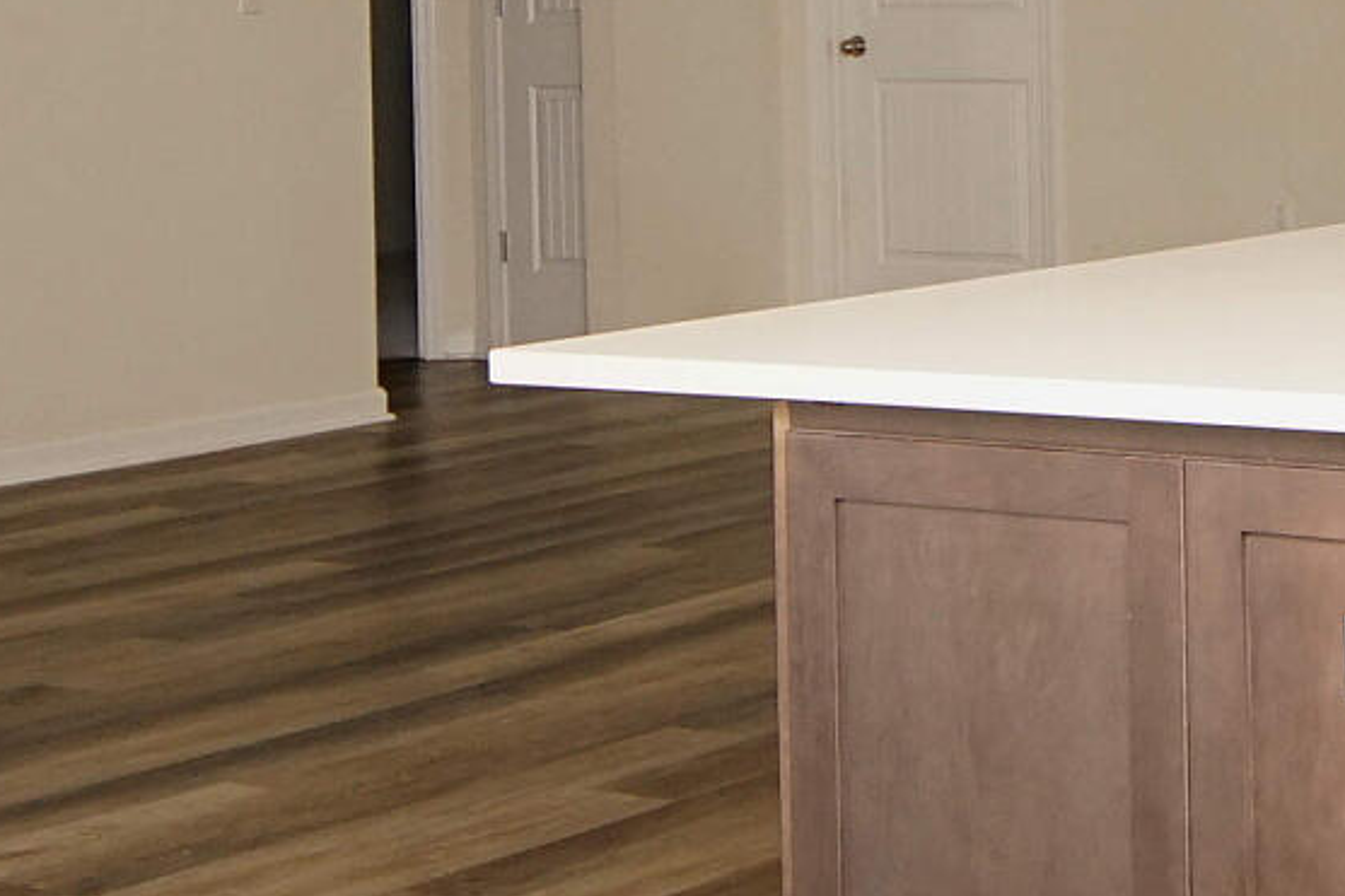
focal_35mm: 97
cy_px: -11
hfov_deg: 20.2
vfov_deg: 13.9
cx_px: 1425
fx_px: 3623
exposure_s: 1/60
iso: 500
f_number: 4.5
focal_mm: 12
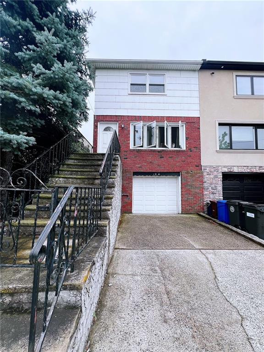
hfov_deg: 89.9
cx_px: 132
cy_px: 176
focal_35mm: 13
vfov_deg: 106.2
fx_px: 132
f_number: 1.8
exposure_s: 1/189
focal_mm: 1.57
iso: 32
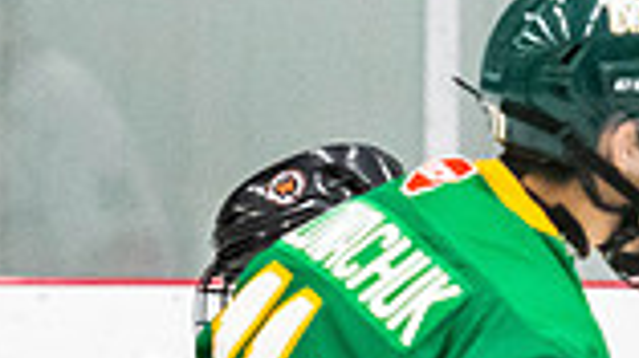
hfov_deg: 2.1
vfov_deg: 1.2
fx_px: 17082
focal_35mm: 1009
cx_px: -699
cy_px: 596
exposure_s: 1/640
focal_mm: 122
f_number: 2.8
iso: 1600
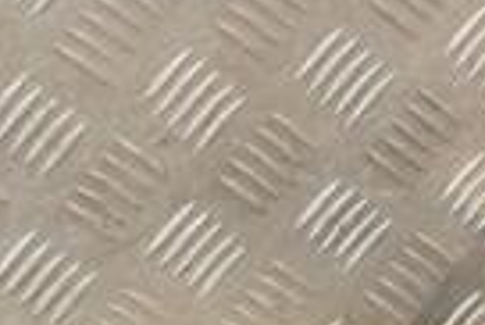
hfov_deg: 9.7
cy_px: 400
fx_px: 2846
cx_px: 464
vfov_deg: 6.5
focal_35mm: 211
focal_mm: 32
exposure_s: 1/200
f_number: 6.3
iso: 800
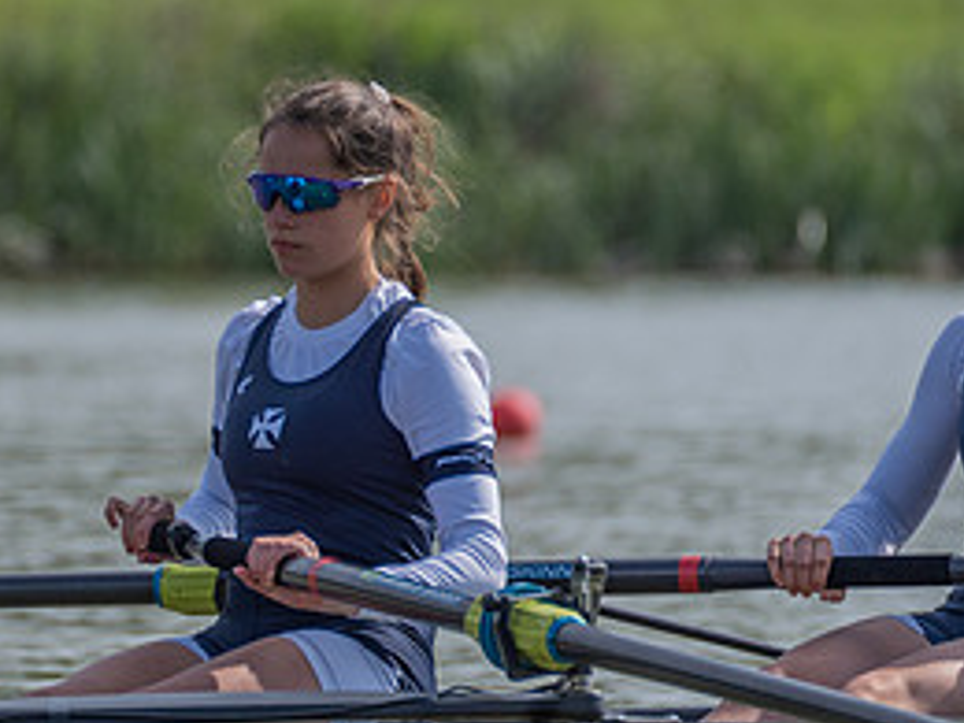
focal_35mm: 859
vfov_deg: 1.7
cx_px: 241
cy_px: 347
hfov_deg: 2.3
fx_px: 23922
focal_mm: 400
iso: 250
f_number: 5.6
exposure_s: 1/1250
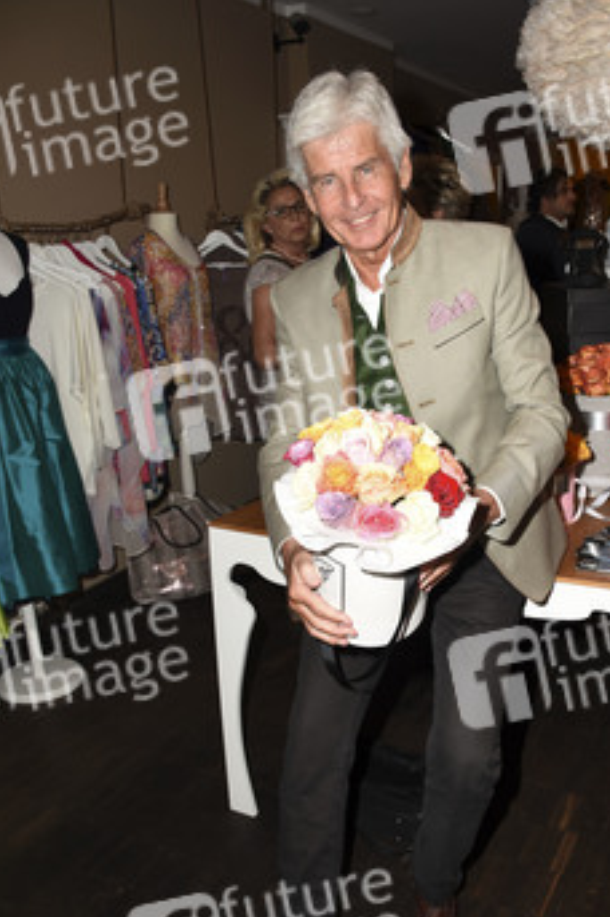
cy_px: 532
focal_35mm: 35
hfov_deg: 37.7
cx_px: 342
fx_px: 891
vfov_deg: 54.2
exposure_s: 1/160
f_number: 4.5
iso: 160
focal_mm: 20
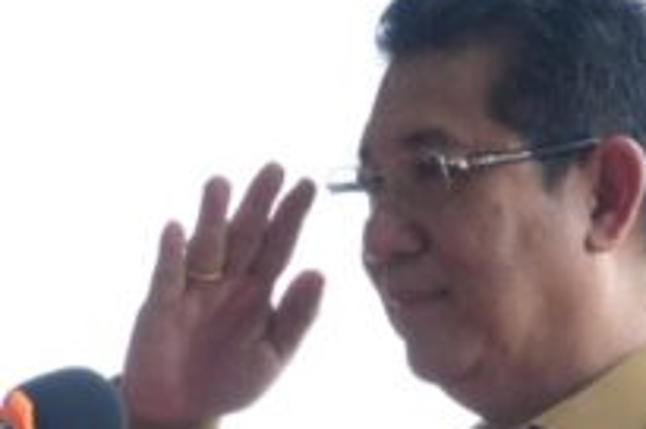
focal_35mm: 557
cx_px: 362
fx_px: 9979
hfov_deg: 3.7
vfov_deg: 2.5
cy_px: 498
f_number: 6.3
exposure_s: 1/100
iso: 2500
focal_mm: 152
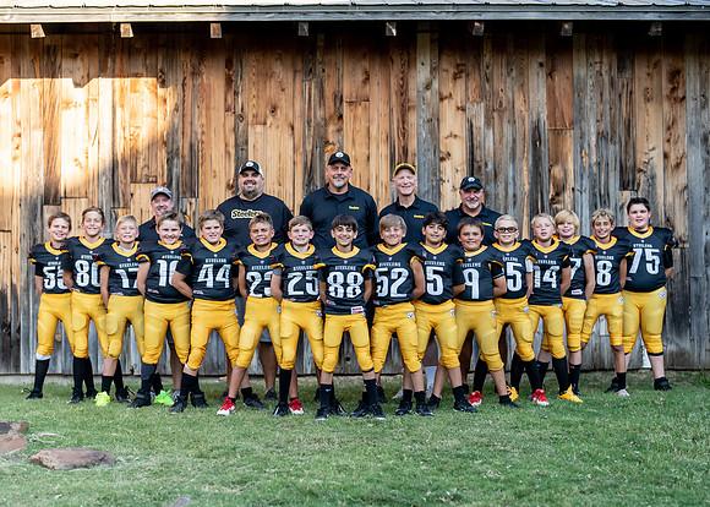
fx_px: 1283
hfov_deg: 30.9
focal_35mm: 64
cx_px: 372
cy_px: 299
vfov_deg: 22.3
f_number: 1.6
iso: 100
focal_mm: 50
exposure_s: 1/1250
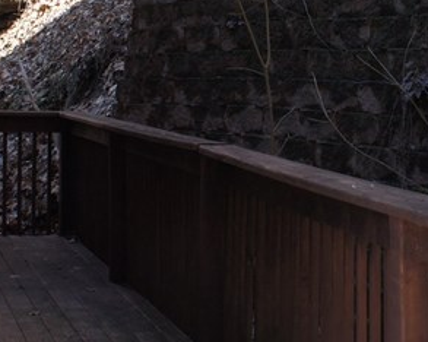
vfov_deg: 16.0
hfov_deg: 20.3
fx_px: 1190
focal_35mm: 94
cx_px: 294
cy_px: -19
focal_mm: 18
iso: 200
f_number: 7.1
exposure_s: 1/125
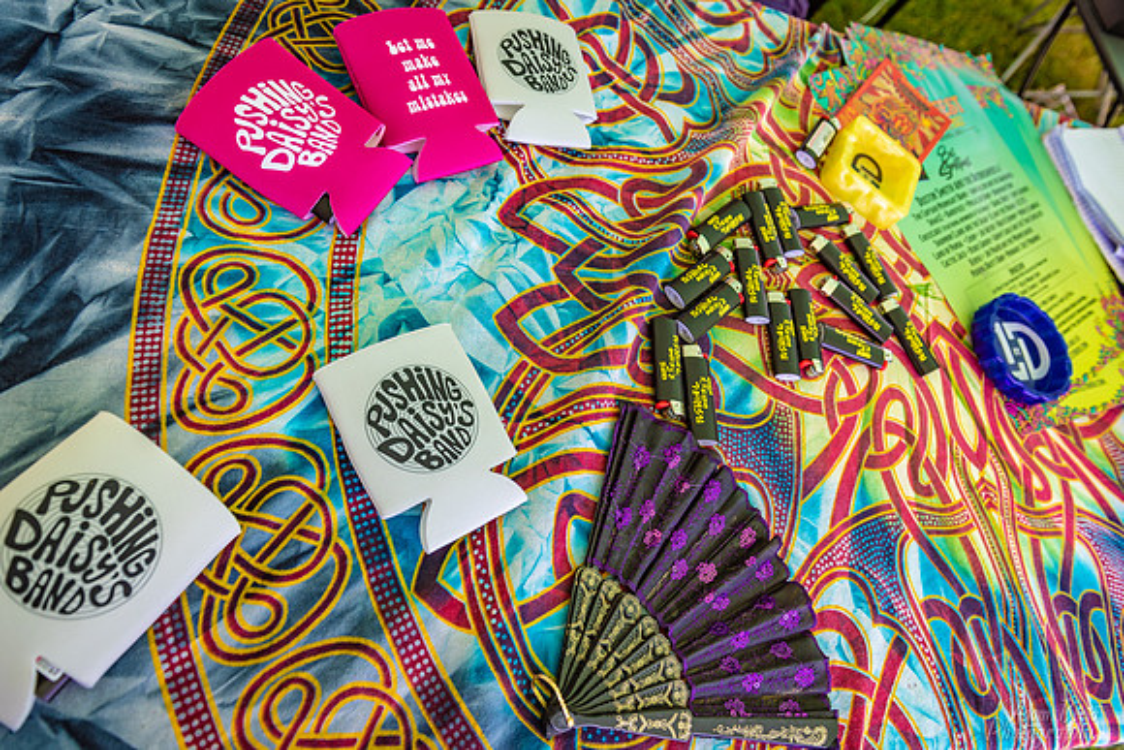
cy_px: 375
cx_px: 562
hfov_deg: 73.7
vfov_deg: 53.2
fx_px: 749
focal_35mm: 24
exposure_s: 1/160
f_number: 4
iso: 100
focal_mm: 24
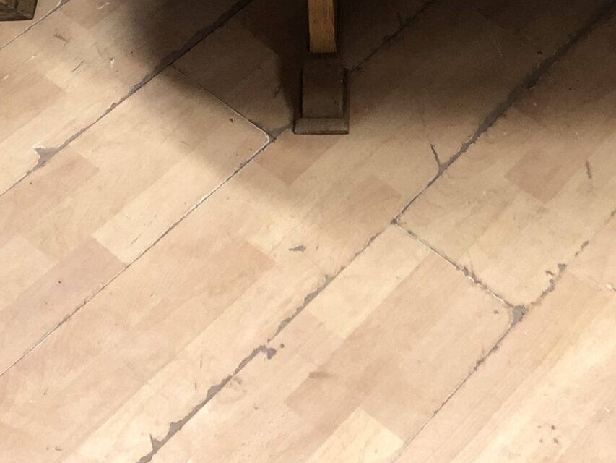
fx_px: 1495
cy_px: -192
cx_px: 387
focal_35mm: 84
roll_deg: +0.7
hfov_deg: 23.2
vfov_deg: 16.3
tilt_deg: -37.7
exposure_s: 1/14
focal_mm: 3.99
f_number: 1.8
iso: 100
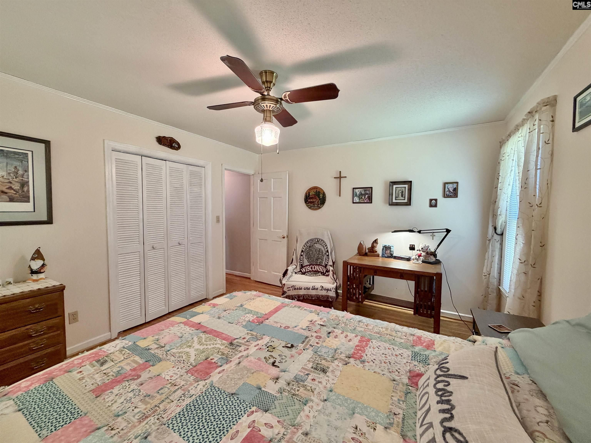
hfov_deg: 102.1
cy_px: 222
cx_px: 296
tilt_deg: -3.2
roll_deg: +0.3
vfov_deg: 85.7
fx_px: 239
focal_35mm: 14
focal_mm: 2.22
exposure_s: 1/60
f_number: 2.2
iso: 250
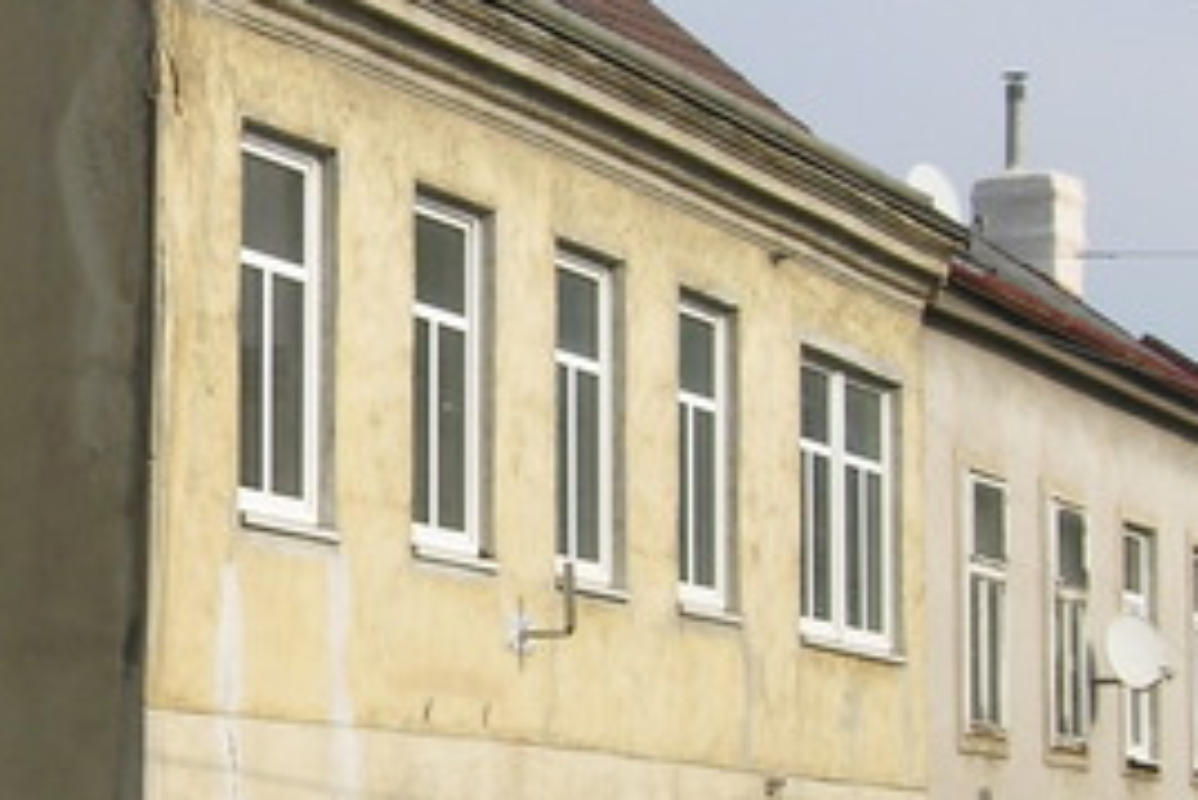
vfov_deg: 10.4
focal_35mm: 132
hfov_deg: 15.2
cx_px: -13
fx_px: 4395
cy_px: 407
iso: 50
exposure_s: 1/180
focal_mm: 8.7
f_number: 6.6
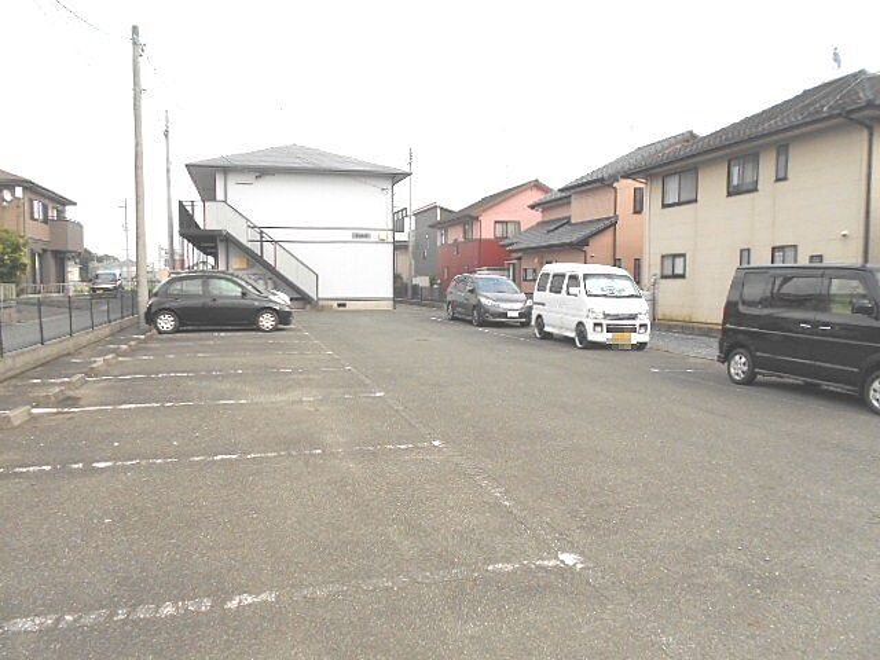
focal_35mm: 26
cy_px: 330
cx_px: 440
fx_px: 661
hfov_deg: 67.3
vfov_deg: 53.1
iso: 80
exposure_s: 1/320
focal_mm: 4.6
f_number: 3.2
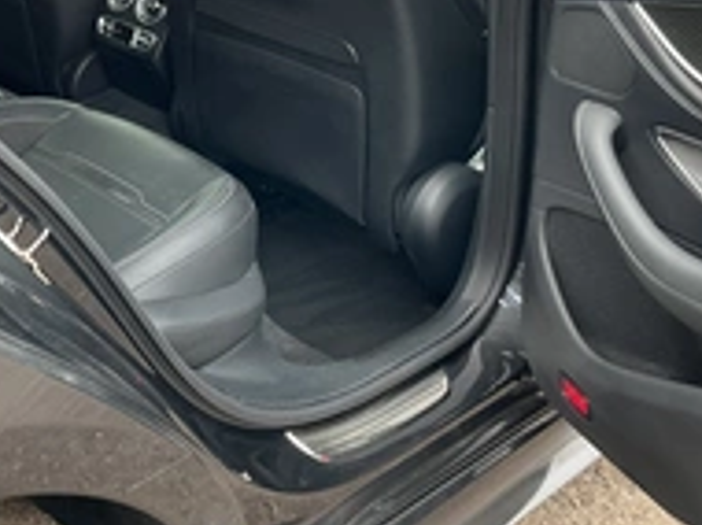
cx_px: 211
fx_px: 1195
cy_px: 63
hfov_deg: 32.3
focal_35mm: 59
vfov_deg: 24.1
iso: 25
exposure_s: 1/122
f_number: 1.8
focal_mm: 3
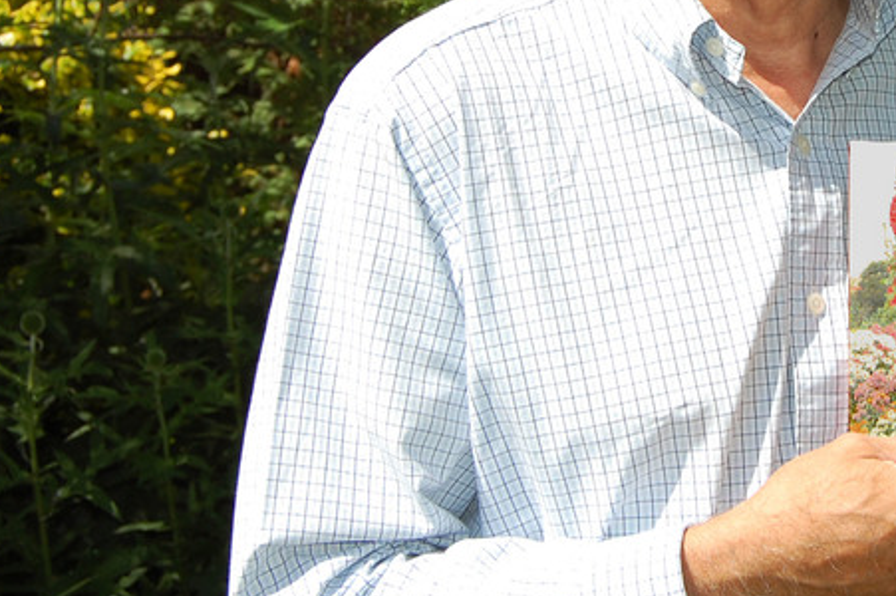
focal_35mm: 103
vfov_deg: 13.2
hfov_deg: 19.6
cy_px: 92
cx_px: 727
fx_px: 2564
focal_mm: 31
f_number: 6.3
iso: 200
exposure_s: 1/500
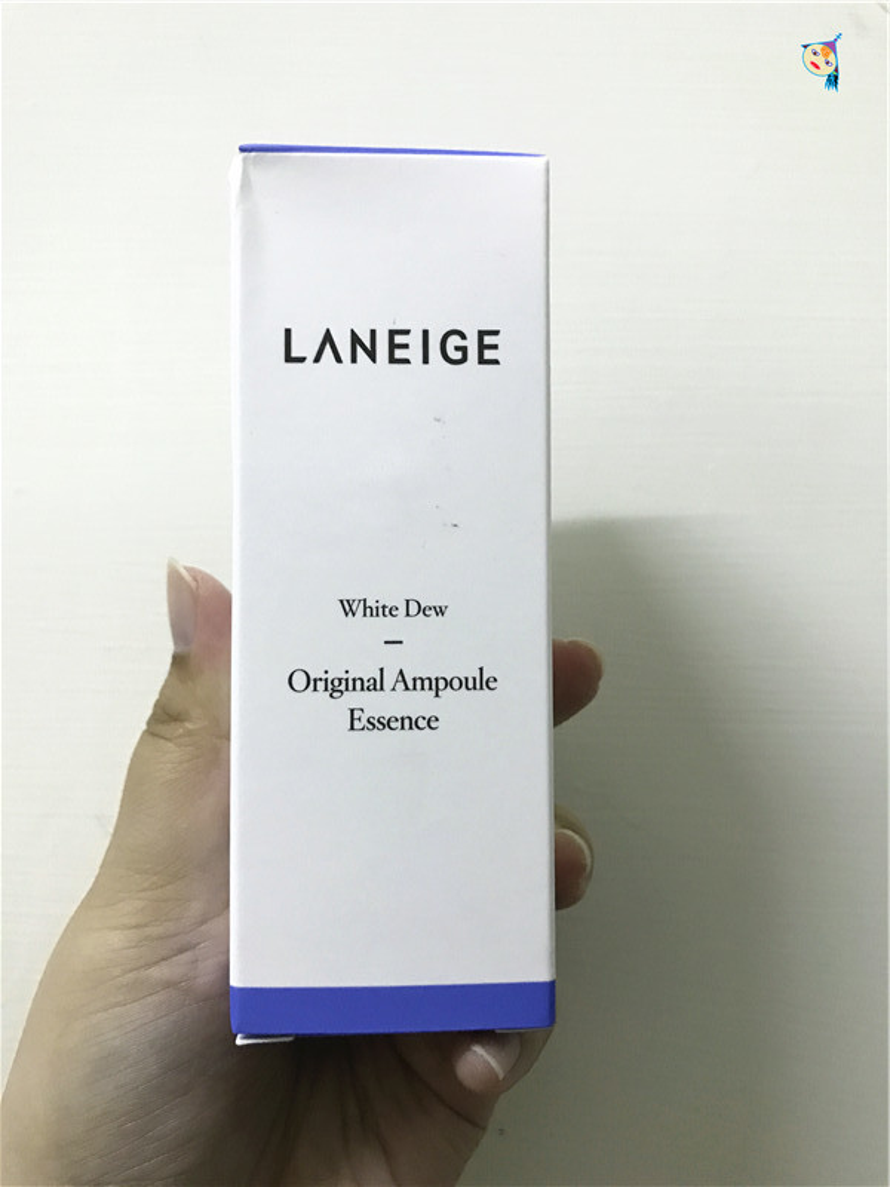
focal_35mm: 28
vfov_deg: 63.4
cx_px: 445
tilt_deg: +2.5
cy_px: 594
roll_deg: -0.8
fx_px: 960
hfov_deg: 49.7
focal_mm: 3.99
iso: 50
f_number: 1.8
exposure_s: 1/15
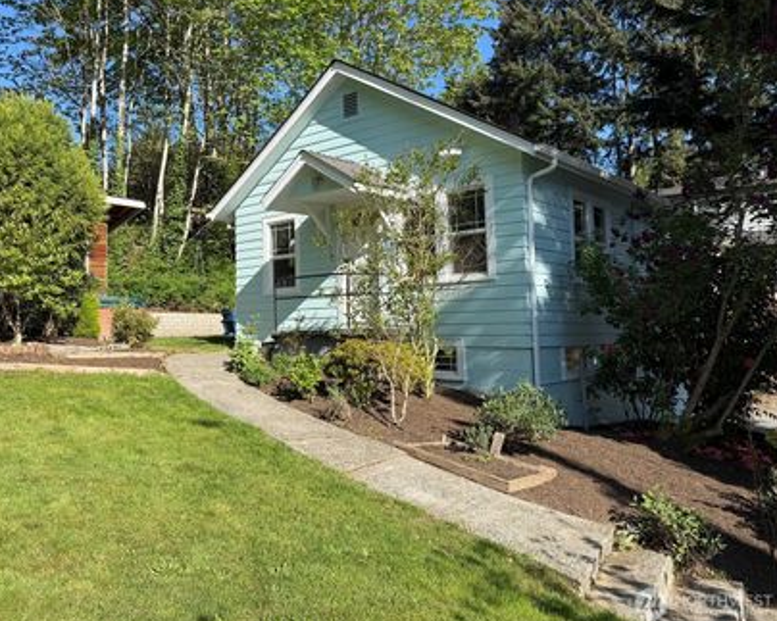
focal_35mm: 29
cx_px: 310
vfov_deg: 49.8
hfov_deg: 59.9
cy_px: 268
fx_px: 667
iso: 80
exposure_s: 1/2611
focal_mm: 6.76
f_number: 1.78
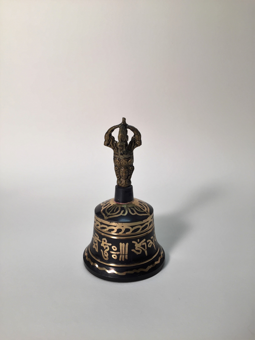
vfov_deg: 61.7
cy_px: 170
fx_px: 285
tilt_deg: -12.5
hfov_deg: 48.2
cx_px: 128
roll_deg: -0.5
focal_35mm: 29
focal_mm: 4.15
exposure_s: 1/100
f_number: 2.2
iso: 40
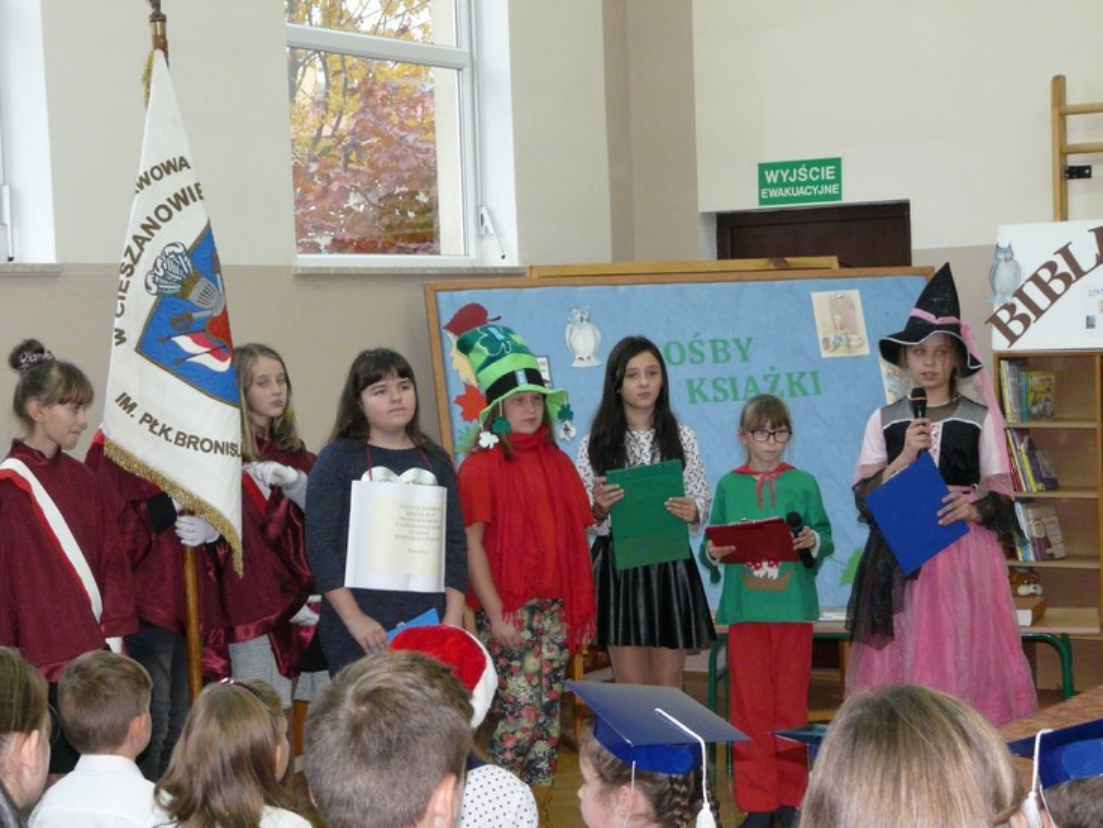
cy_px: 448
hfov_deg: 26.7
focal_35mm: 73
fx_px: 2327
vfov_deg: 20.2
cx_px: 506
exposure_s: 1/50
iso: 400
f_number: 3.2
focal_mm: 11.1
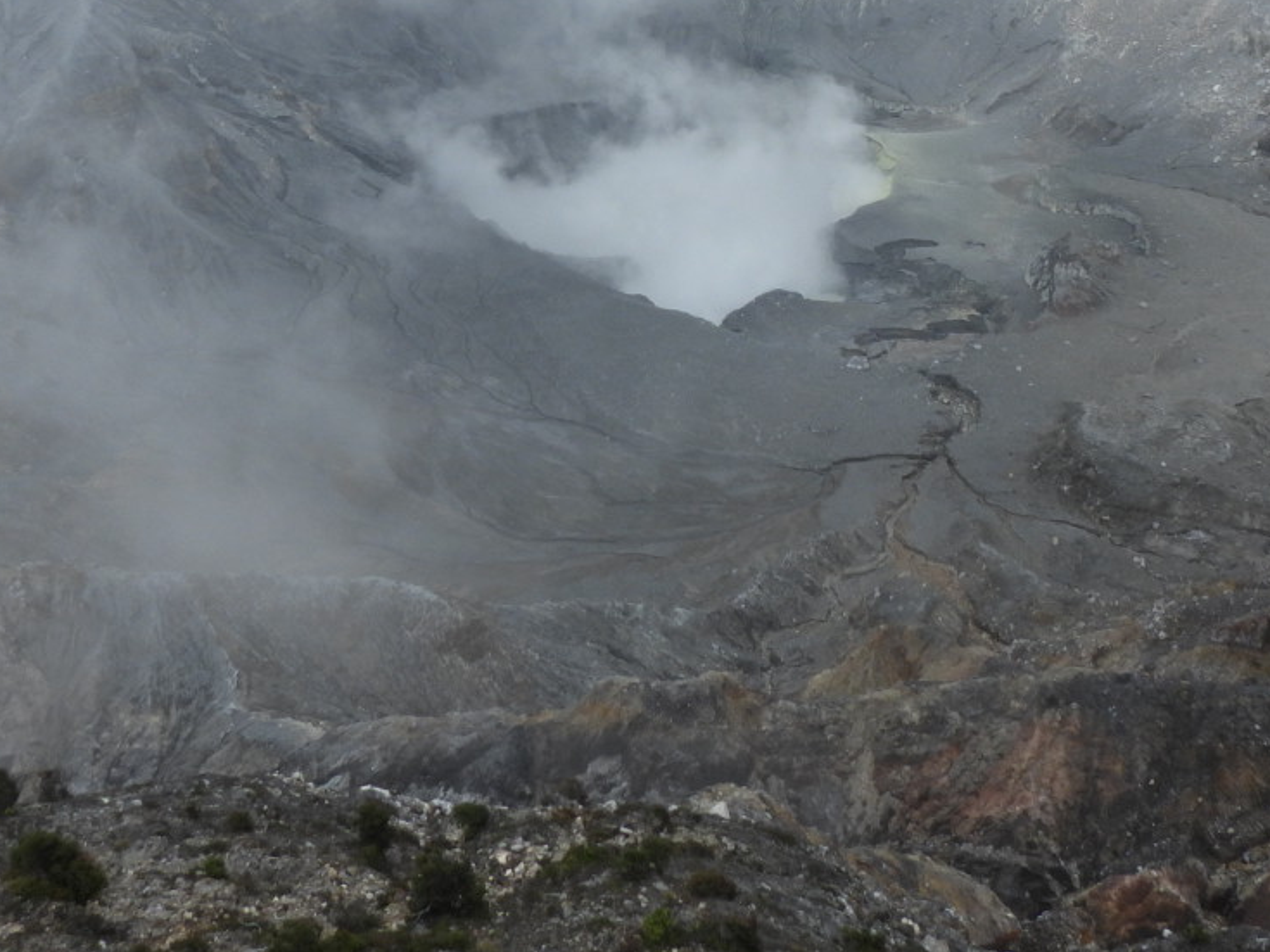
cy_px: 24
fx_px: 1724
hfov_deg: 40.4
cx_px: 683
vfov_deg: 29.1
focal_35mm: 47
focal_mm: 4.3
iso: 100
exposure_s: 1/1600
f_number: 3.5
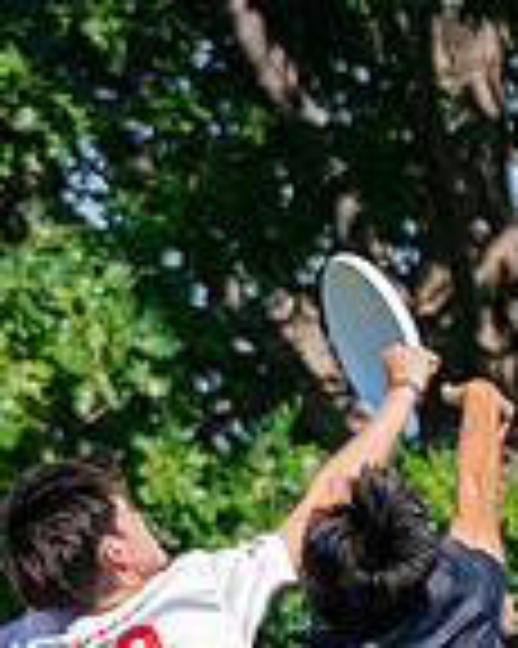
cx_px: 301
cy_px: 779
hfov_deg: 1.3
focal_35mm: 1215
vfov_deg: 1.6
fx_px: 23308
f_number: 2.8
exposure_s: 1/6400
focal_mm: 200
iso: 400
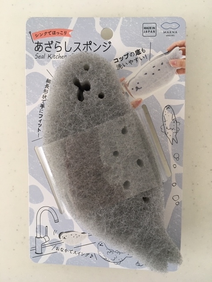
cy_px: 141
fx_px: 237
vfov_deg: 61.7
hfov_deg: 48.2
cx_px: 106
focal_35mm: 29
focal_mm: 4.15
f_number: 2.2
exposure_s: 1/30
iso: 125
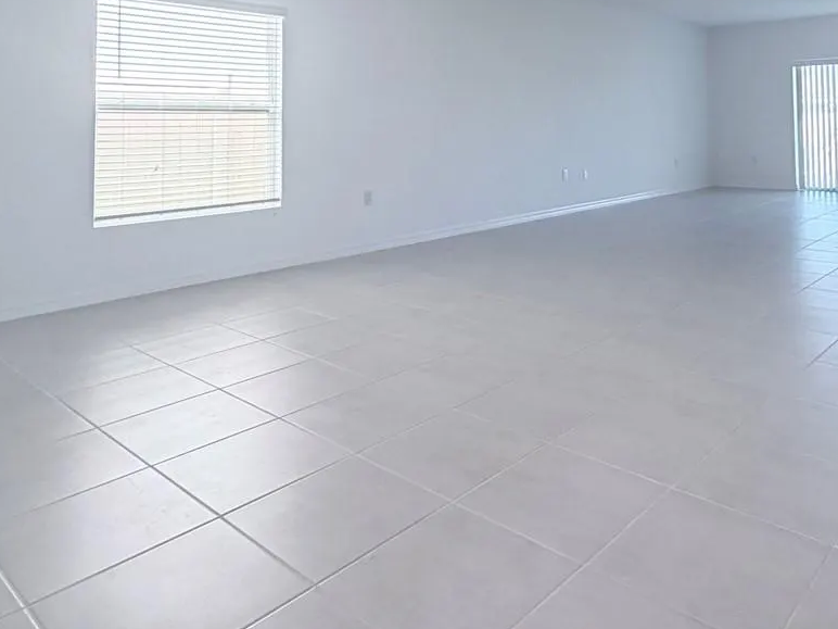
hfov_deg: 60.8
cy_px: 88
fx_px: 702
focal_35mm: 29
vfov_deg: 44.7
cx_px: 525
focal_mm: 2.22
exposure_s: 1/120
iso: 250
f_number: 2.2
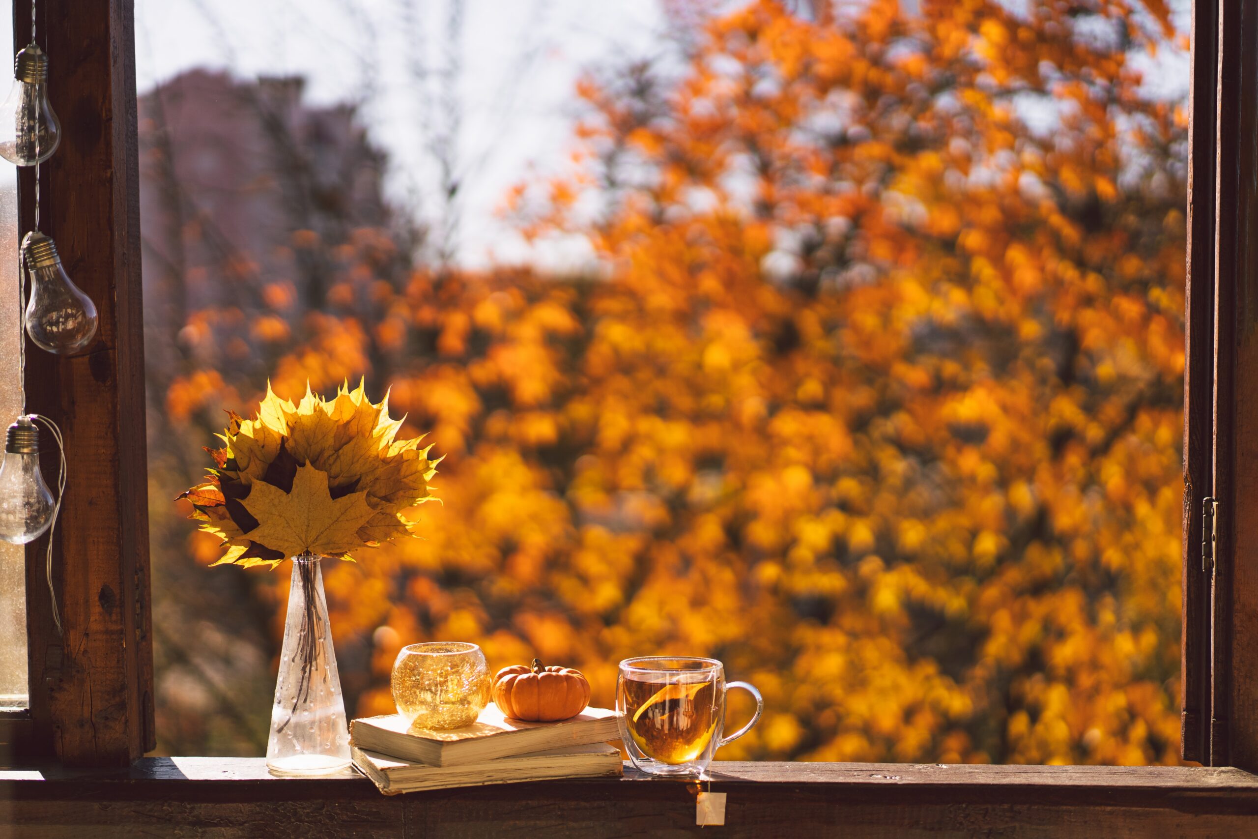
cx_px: 629
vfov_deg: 24.6
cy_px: 420
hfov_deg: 36.2
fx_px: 1922
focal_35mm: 55
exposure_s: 1/5000
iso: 100
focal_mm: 55
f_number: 1.8
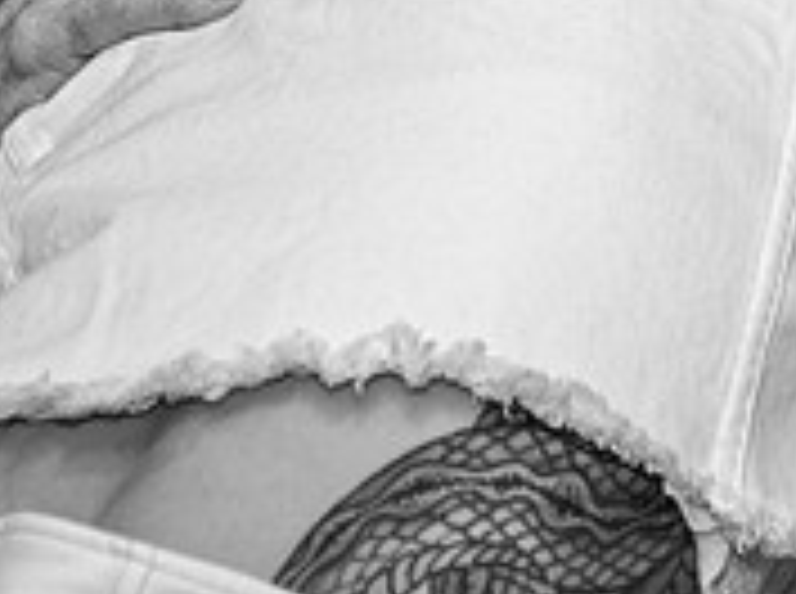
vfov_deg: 4.7
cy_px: 7
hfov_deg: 6.3
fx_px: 7252
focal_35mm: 316
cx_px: 787
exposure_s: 1/200
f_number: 4
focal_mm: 100
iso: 1000
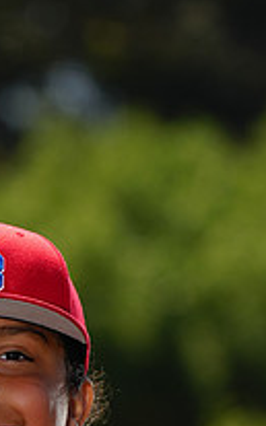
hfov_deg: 2.3
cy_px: 554
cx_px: -7
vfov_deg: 3.7
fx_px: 6648
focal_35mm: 572
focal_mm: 200
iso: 50
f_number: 5
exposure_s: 1/250
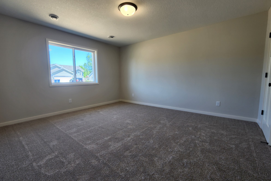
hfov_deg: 104.2
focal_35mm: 14
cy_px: 90
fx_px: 105
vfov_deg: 81.2
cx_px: 133
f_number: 2.2
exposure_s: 1/60
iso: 64
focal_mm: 2.2
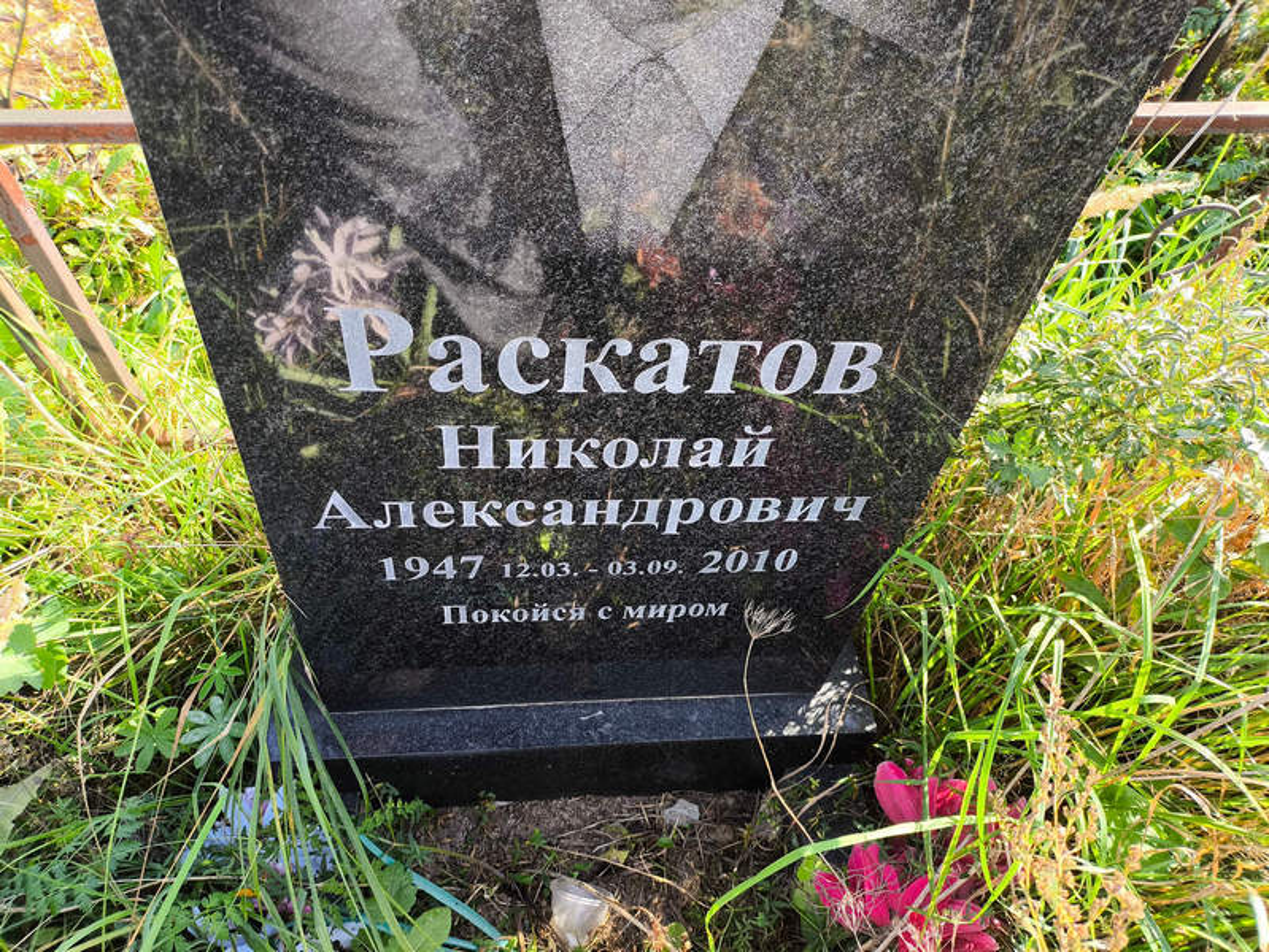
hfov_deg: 69.4
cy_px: 476
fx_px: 917
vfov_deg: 54.9
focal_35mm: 25
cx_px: 634
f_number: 1.7
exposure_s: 1/187
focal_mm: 4.71
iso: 50
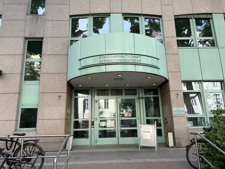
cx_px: 112
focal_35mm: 26
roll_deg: +1.8
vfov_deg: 53.1
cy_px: 84
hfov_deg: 67.3
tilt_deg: +13.0
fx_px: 169
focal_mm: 5.7
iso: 50
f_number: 1.5
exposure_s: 1/628
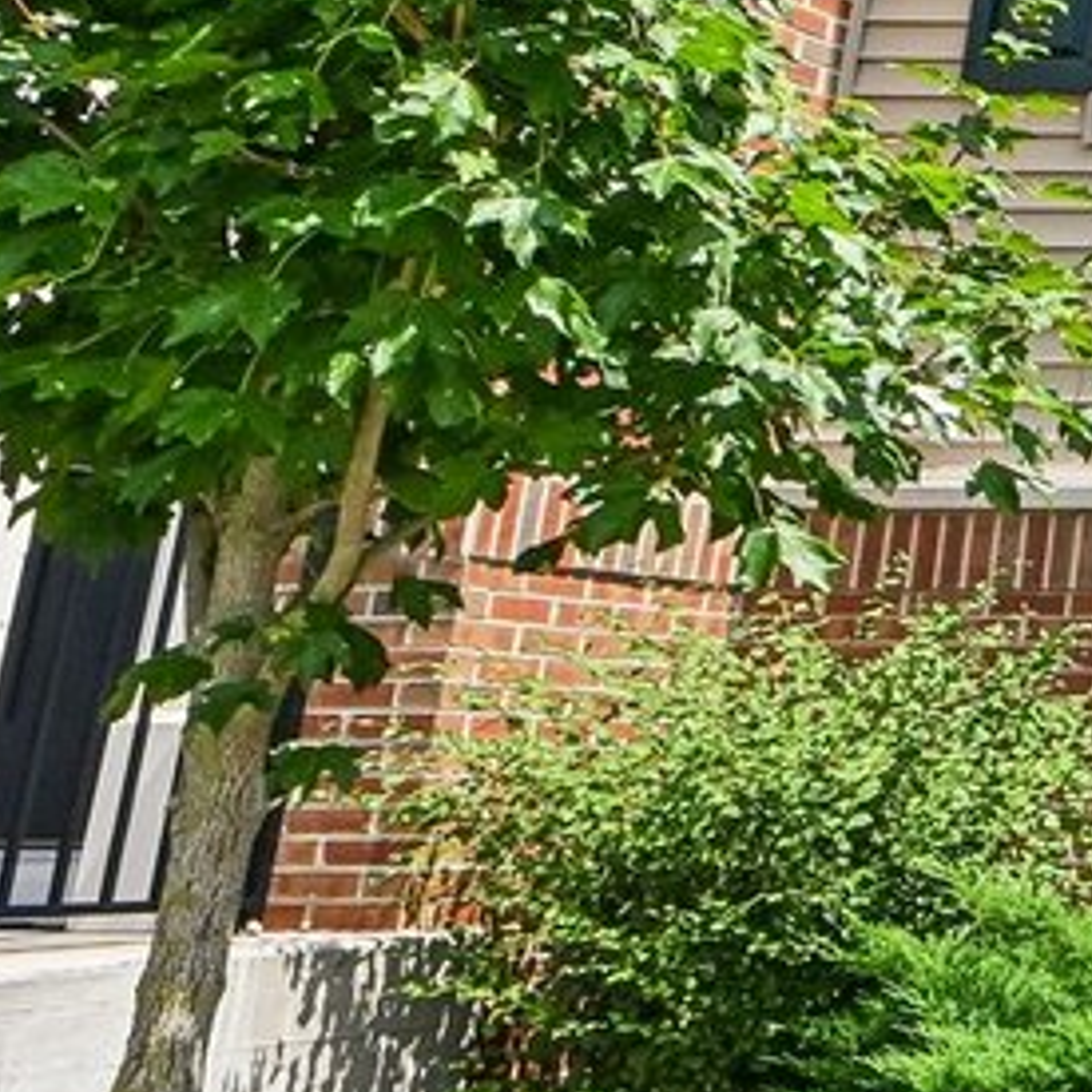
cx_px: 2803
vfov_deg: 21.2
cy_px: 119
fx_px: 2855
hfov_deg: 13.5
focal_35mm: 80
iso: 400
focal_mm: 16
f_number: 13
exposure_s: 1/320
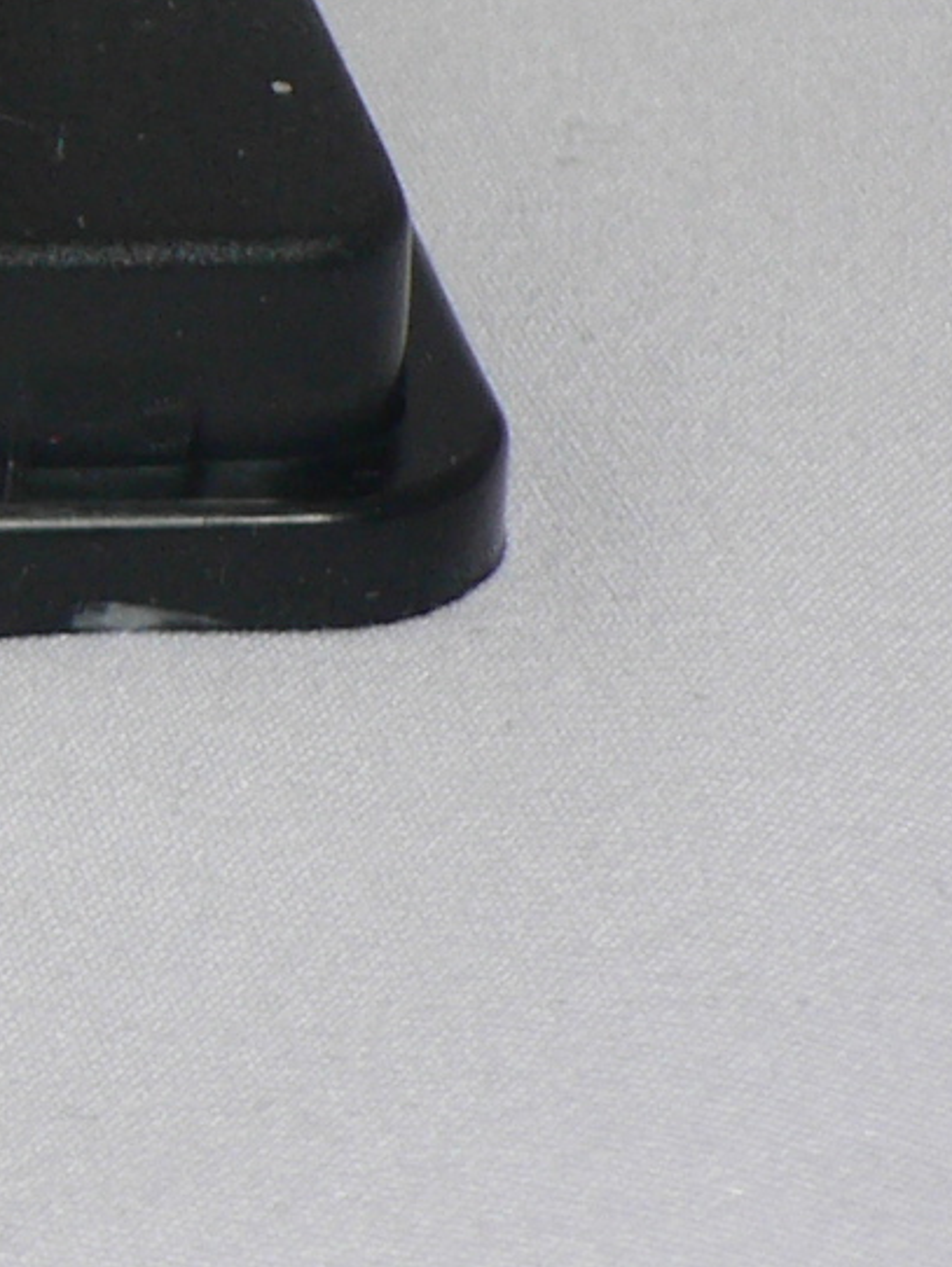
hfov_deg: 3.5
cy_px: -839
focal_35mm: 420
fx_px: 15389
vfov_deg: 4.7
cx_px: -2009
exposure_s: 1/60
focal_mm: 14.9
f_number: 3.2
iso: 80
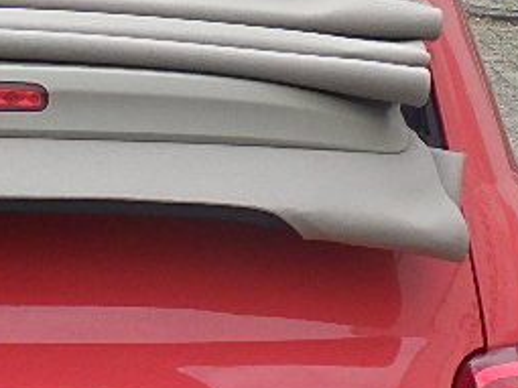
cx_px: -104
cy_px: 286
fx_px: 2558
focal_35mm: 171
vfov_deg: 8.7
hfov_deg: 11.3
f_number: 4.6
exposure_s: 1/200
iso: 125
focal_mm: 6.1
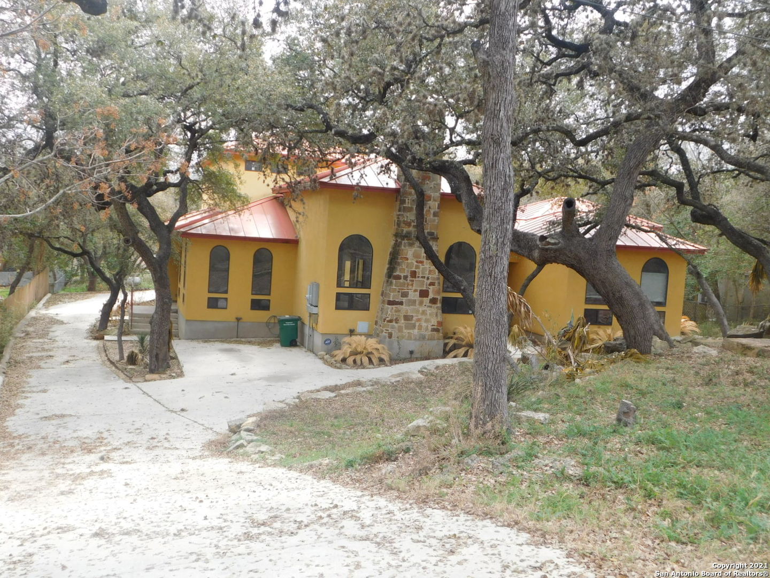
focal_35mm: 36
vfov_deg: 39.7
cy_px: 289
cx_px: 385
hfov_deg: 51.4
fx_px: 801
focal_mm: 6.3
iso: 125
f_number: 3.5
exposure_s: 1/250
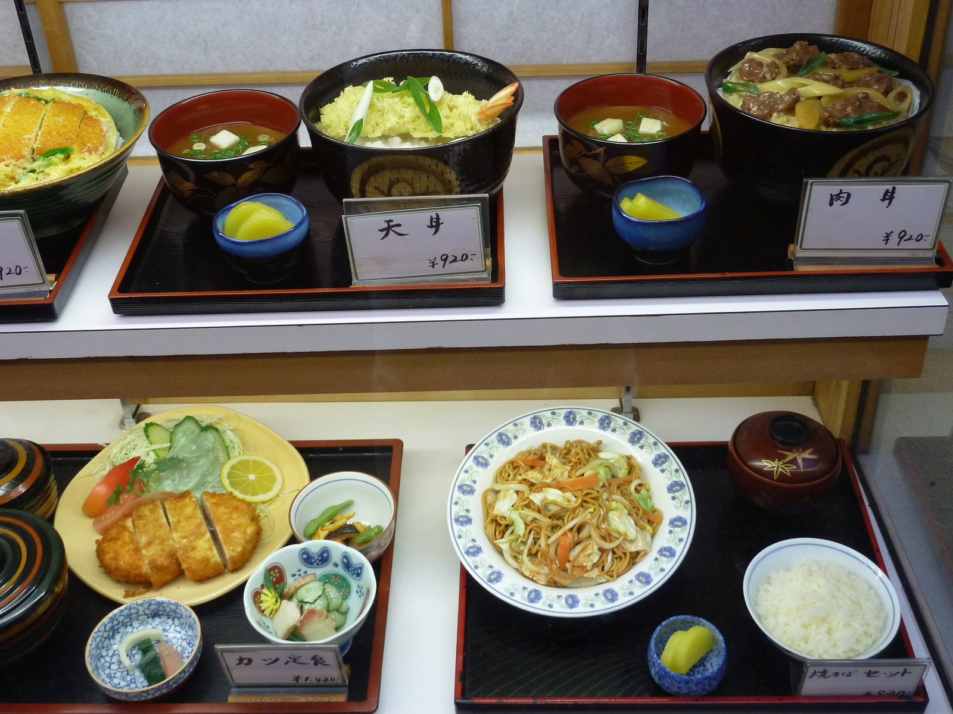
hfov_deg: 46.8
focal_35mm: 40
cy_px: 357
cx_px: 476
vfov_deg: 36.0
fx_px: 1101
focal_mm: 6.5
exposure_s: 1/30
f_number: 3.6
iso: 250
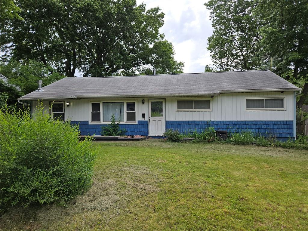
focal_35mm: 23
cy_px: 116
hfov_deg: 73.9
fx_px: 205
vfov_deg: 58.9
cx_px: 154
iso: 25
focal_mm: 5.4
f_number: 1.8
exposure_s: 1/1123
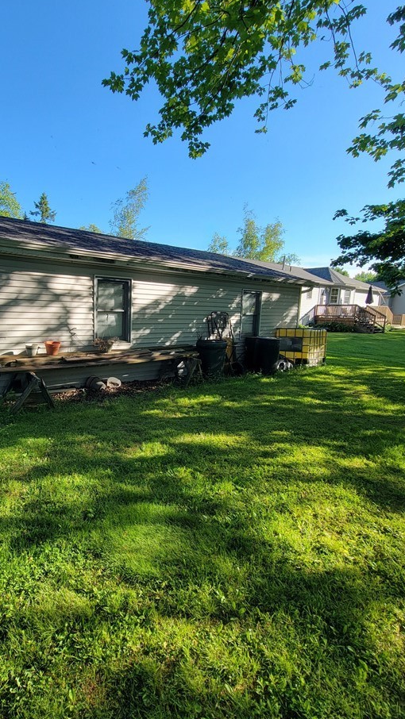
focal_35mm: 16
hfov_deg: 65.6
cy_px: 362
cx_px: 140
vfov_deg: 99.4
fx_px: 305
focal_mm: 2.2
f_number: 2.2
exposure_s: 1/490
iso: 50
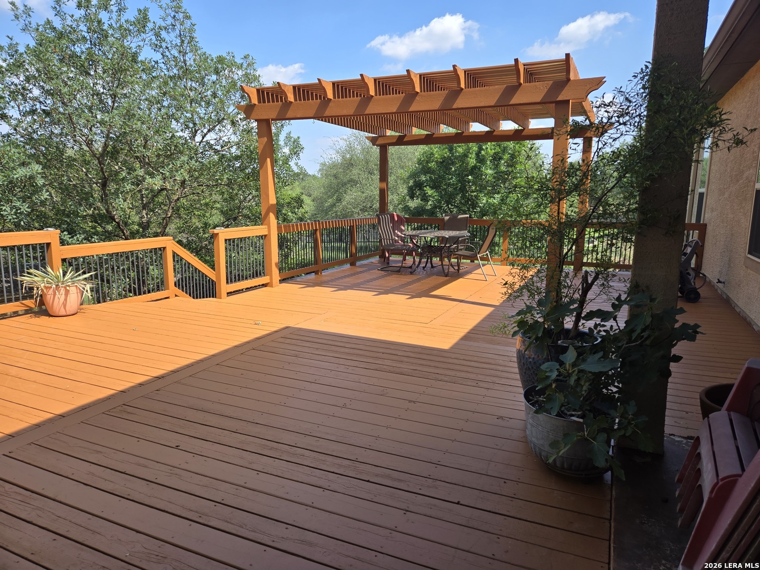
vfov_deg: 58.9
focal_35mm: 23
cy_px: 285
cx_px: 380
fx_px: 505
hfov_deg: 73.9
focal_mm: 5.4
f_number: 1.8
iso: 25
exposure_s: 1/850
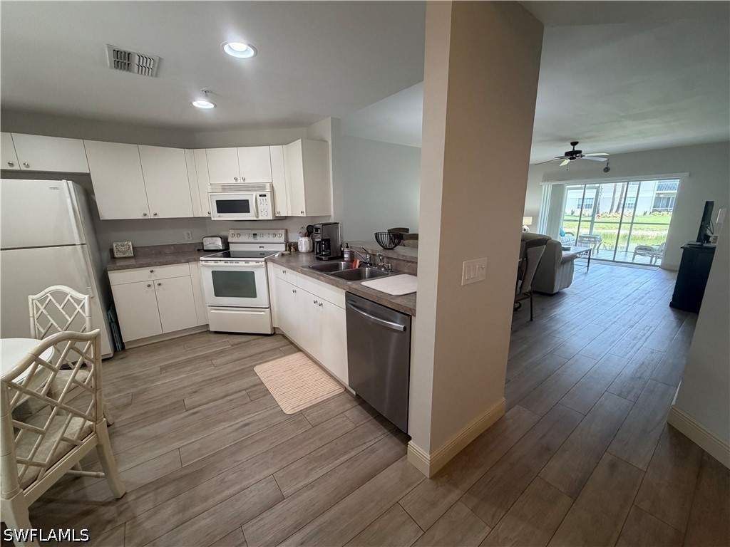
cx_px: 365
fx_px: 295
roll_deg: +0.7
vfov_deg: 85.7
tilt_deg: -13.4
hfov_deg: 102.1
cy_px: 274
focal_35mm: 14
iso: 250
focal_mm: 2.22
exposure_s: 1/120
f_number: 2.2
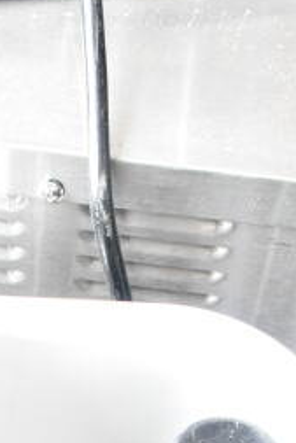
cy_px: 746
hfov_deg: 12.0
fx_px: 1402
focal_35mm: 114
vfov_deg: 15.8
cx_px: 21
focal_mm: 21
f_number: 5
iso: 1600
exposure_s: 1/100
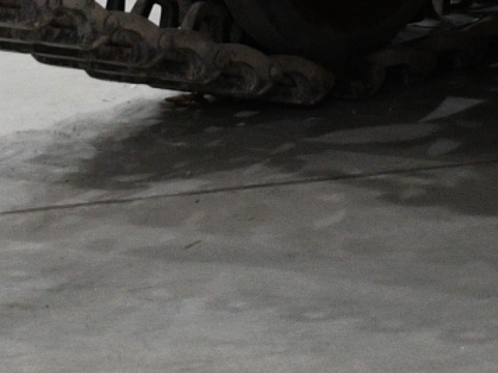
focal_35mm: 331
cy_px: -610
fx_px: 4762
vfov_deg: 4.4
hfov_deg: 5.8
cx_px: 1144
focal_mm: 34
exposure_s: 1/40
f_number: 3.3
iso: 1000
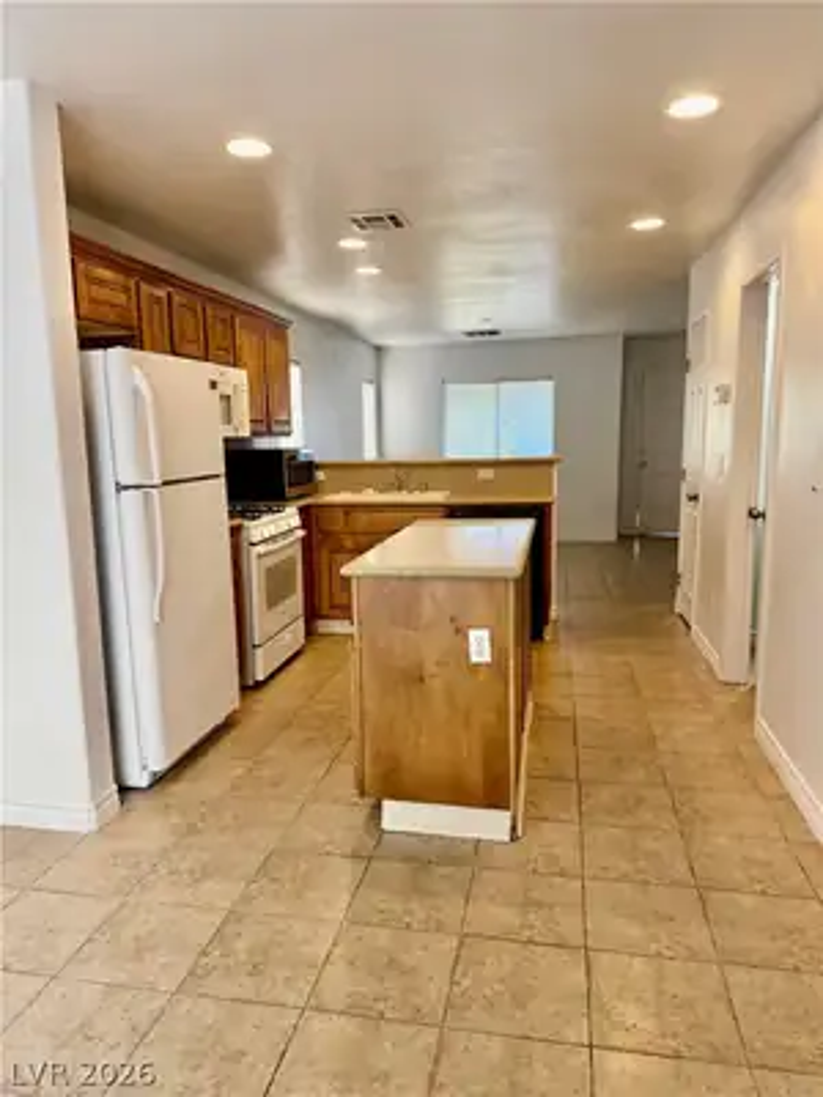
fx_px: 761
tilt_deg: -10.0
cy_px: 548
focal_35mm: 24
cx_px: 412
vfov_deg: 71.6
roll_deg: +0.9
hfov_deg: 56.8
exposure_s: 1/60
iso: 160
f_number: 1.78
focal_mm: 6.76
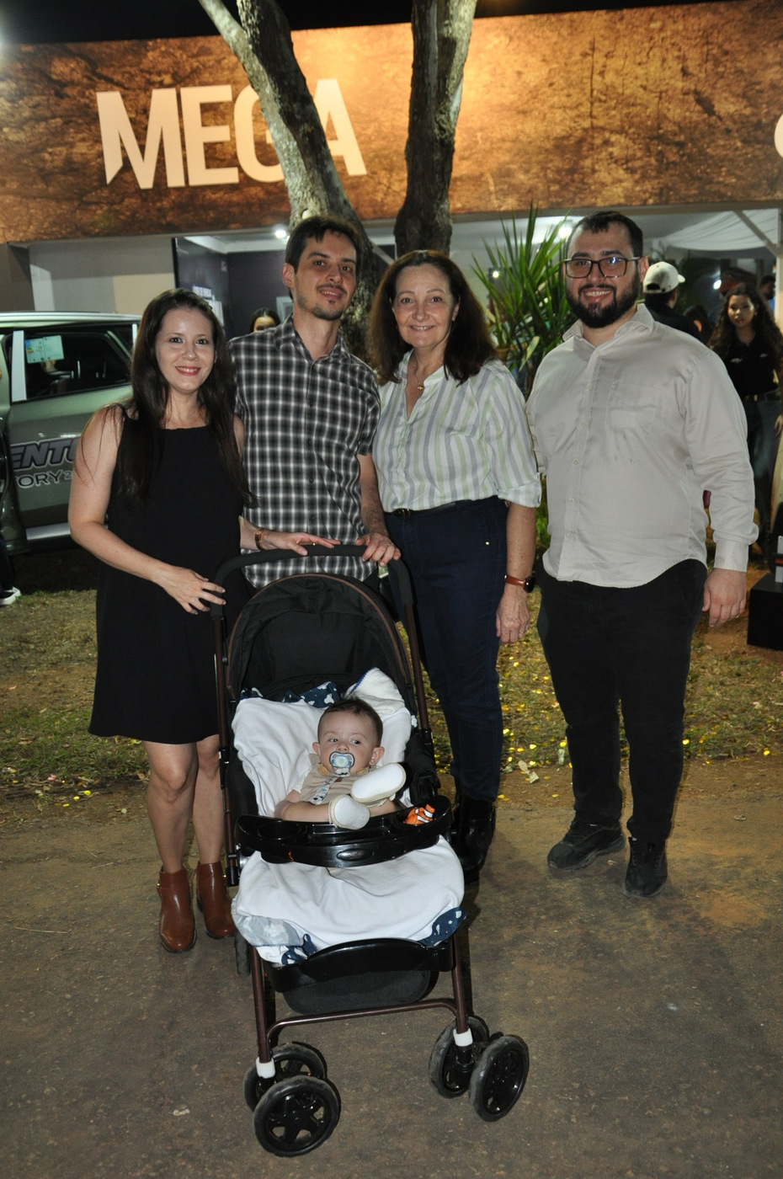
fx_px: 1030
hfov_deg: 41.6
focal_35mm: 32
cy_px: 590
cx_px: 392
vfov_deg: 59.5
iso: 800
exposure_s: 1/60
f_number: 4
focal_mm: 21
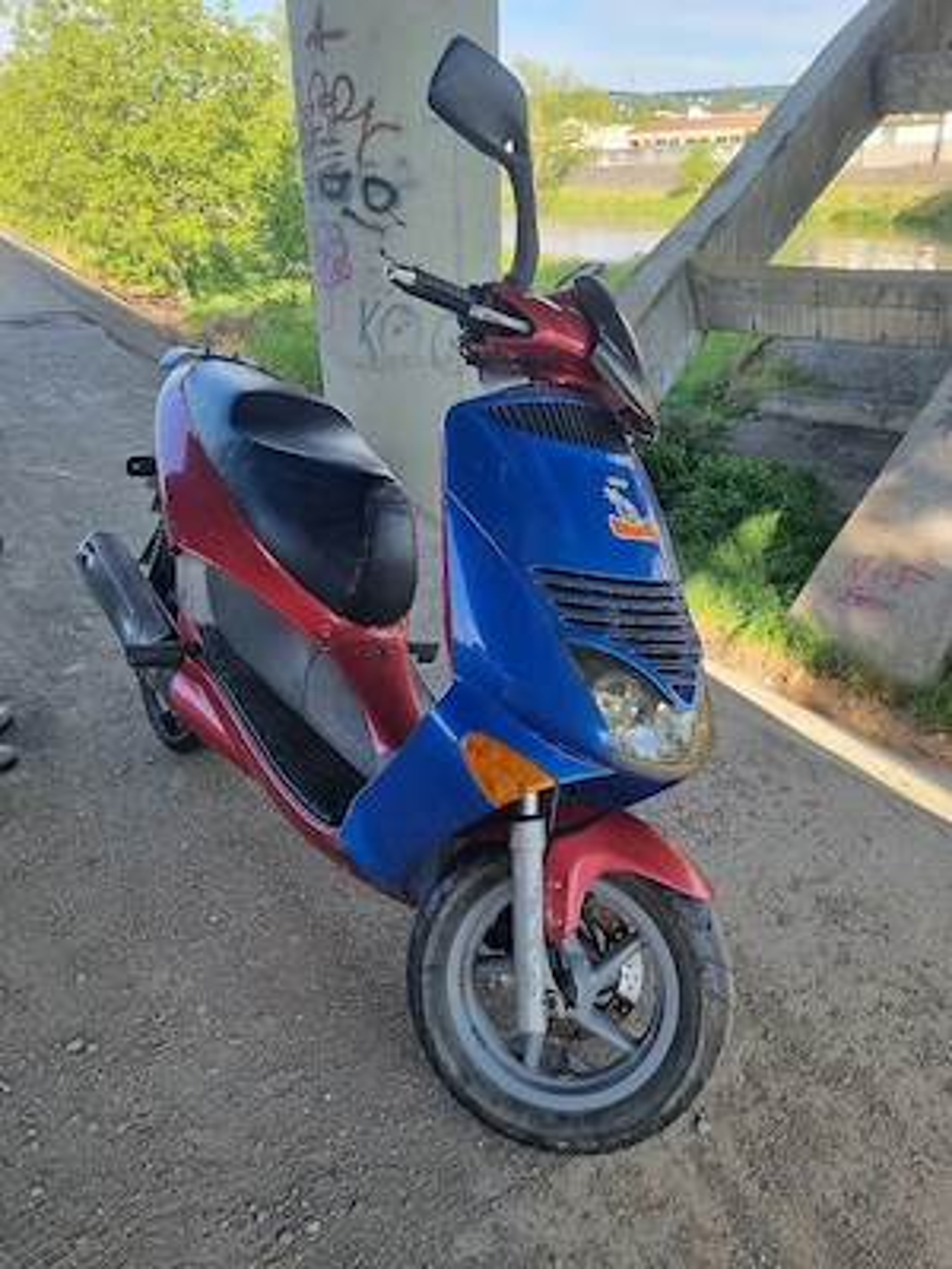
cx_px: 476
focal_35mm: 26
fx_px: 953
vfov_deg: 67.3
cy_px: 634
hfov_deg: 53.1
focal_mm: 5.4
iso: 50
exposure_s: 1/455
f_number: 1.8
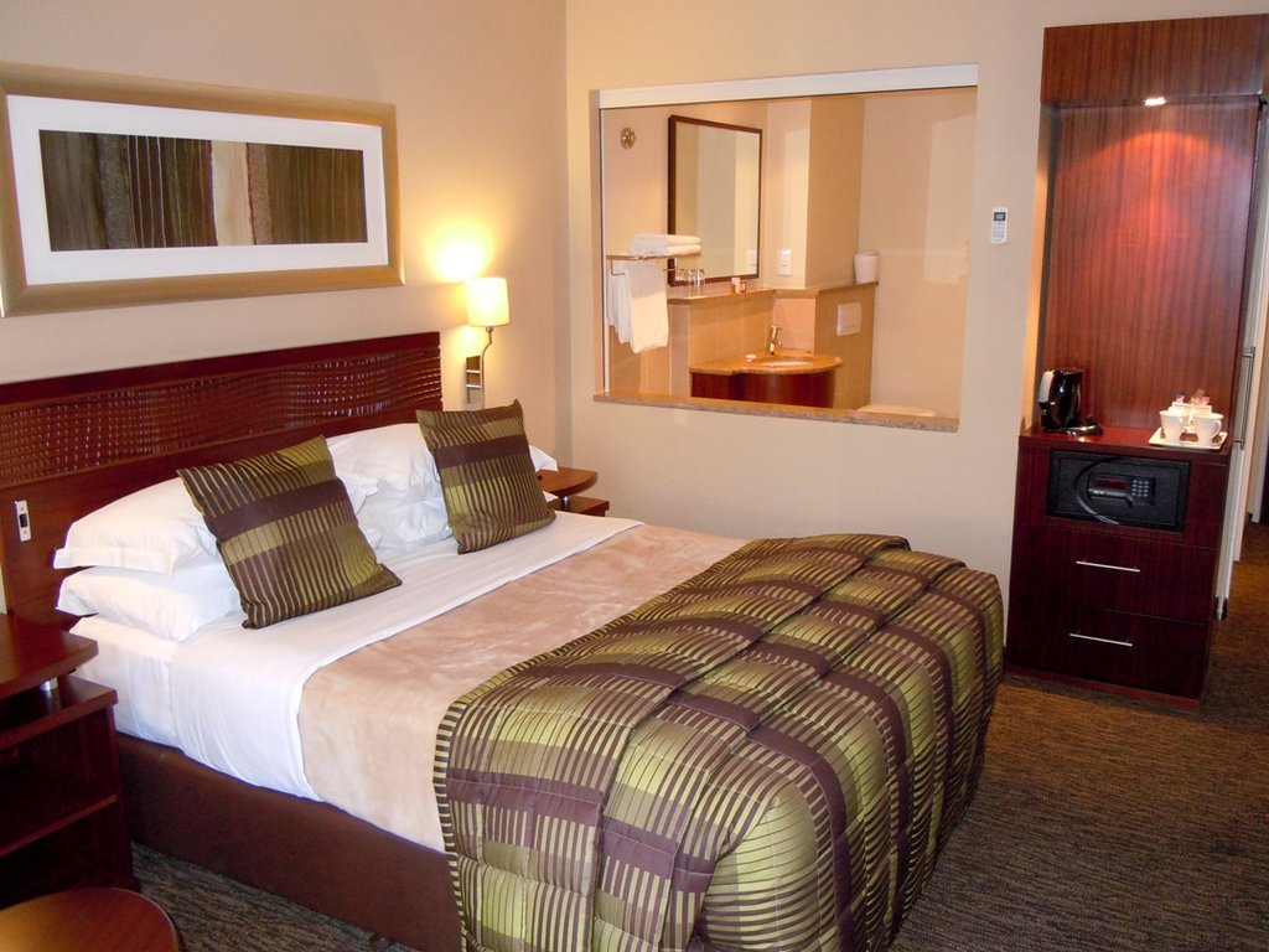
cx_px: 634
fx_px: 1100
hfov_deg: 60.0
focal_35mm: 30
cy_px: 476
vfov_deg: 46.8
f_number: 3.5
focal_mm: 5.4
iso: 500
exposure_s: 1/30
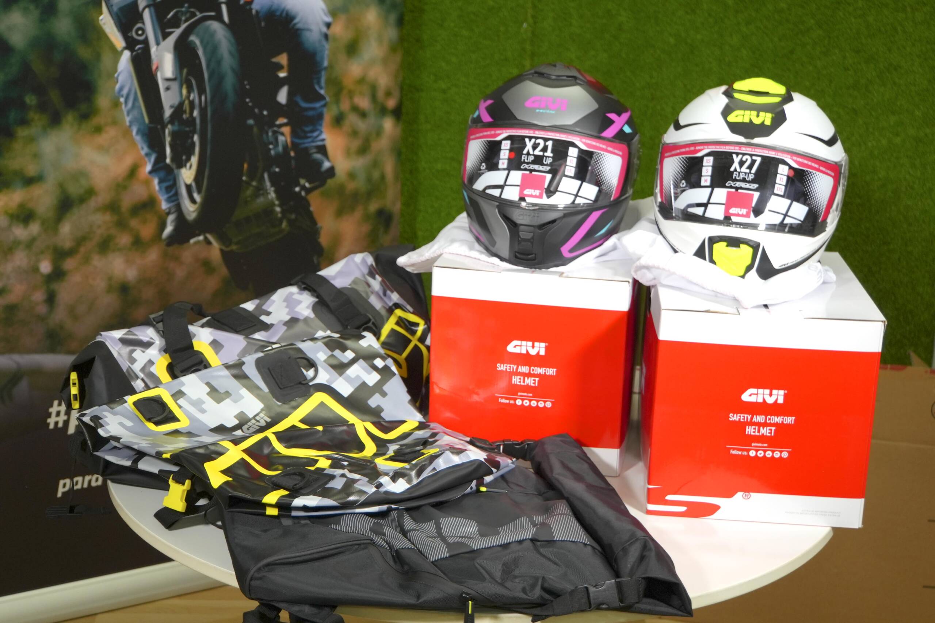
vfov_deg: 22.6
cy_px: 312
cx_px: 468
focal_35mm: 60
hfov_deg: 33.4
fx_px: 1558
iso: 500
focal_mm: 40.1
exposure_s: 1/125
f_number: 5
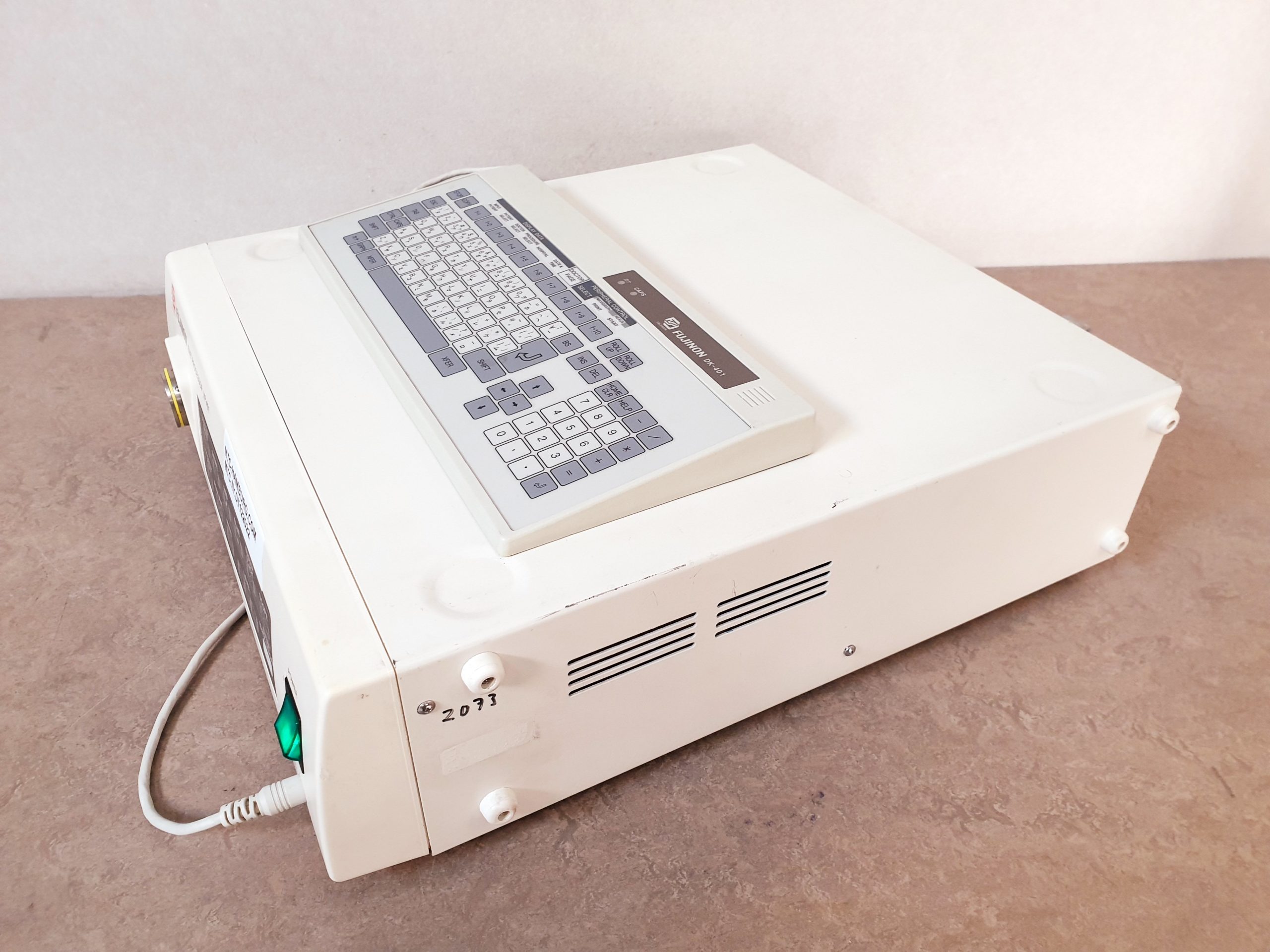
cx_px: 635
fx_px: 954
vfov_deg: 53.1
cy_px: 476
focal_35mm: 26
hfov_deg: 67.3
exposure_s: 1/50
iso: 250
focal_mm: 4.3
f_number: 2.4
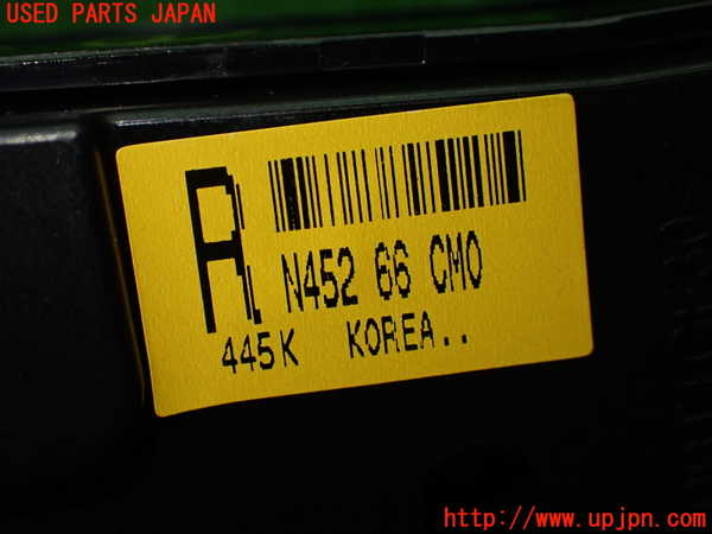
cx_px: 356
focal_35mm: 62
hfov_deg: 31.2
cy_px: 267
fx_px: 1275
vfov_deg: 23.7
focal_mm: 11.09
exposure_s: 1/250
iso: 400
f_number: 3.6
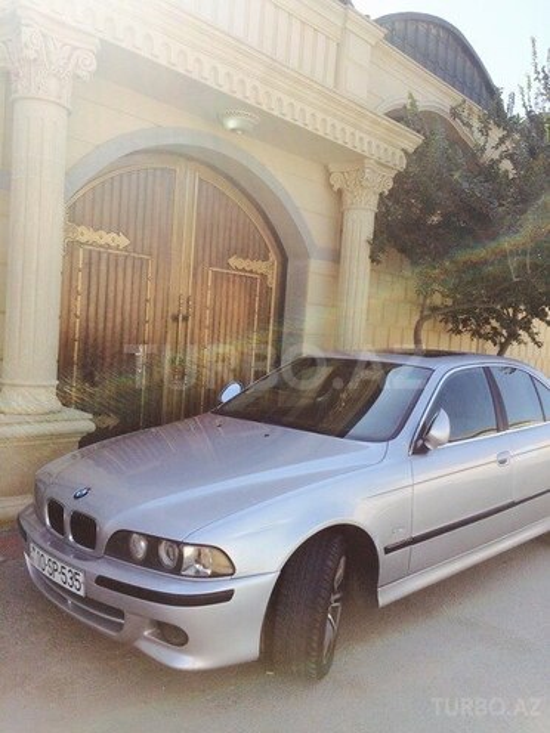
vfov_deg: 61.7
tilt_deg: -5.5
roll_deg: -3.0
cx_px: 275
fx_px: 614
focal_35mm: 29
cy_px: 366
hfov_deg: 48.2
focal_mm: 4.15
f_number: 2.2
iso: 32
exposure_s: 1/1026
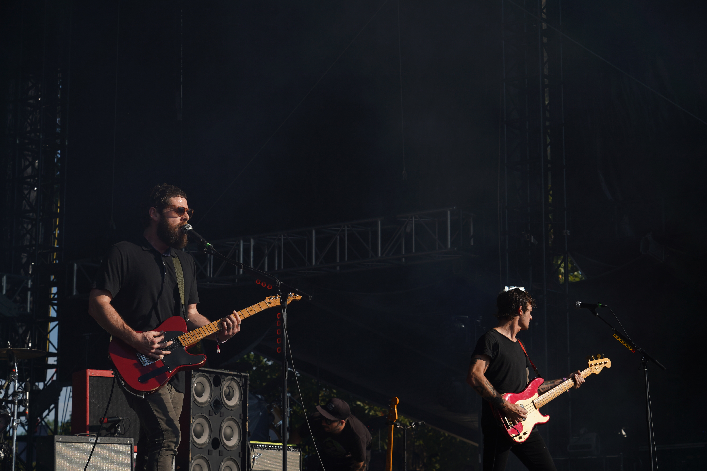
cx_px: 354
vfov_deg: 16.1
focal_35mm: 85
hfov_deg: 23.9
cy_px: 236
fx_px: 1669
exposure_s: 1/400
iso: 100
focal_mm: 85
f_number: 8
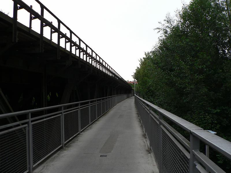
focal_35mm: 36
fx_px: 240
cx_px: 116
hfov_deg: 51.4
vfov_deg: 39.7
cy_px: 86
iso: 80
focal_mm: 6
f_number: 3.6
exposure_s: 1/100
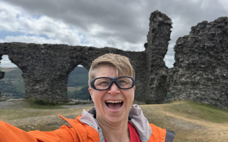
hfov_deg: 60.8
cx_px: 135
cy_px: 85
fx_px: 193
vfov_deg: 40.4
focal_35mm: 31
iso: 80
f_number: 1.78
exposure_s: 1/4049
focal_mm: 6.76
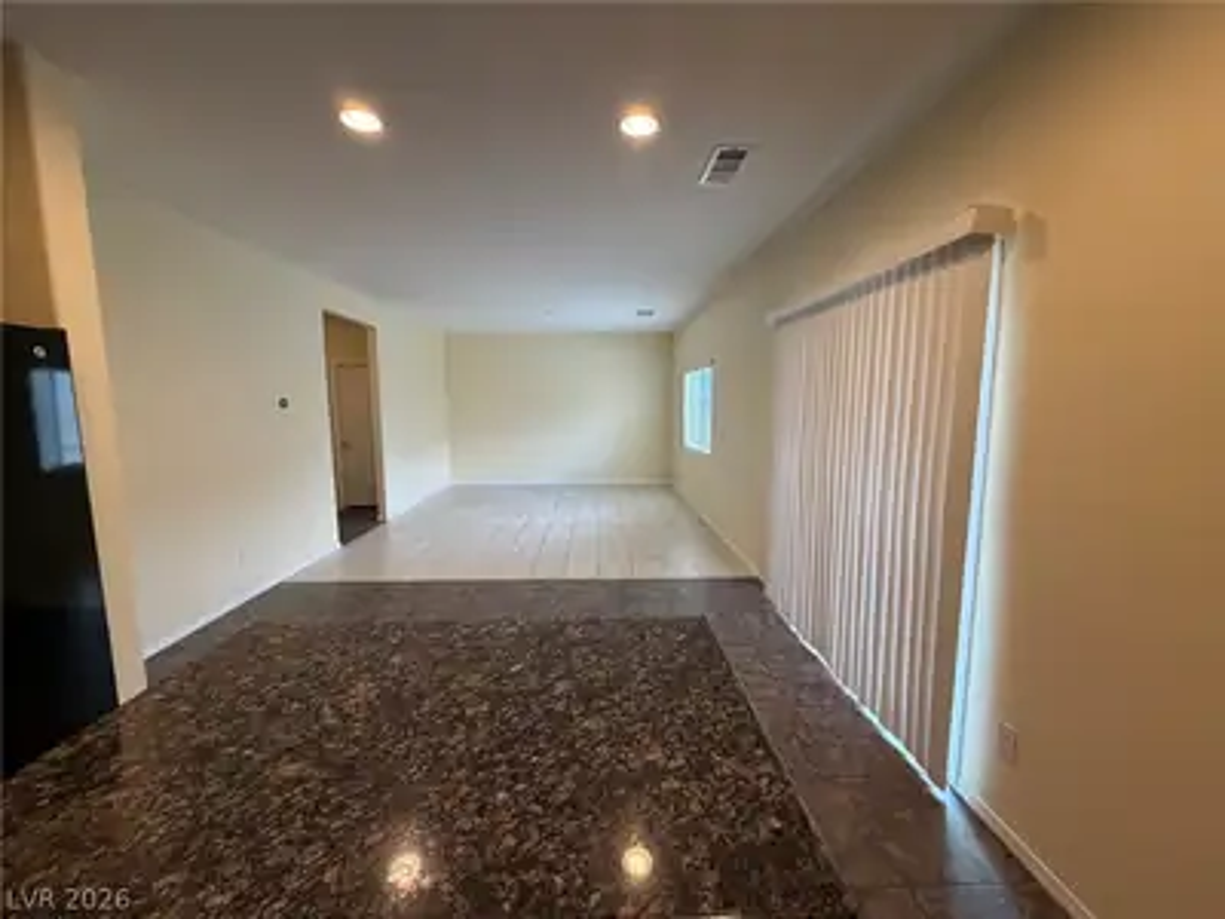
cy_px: 460
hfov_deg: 102.1
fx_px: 495
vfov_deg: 85.7
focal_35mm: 14
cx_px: 612
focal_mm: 2.22
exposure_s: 1/120
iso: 320
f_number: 2.2
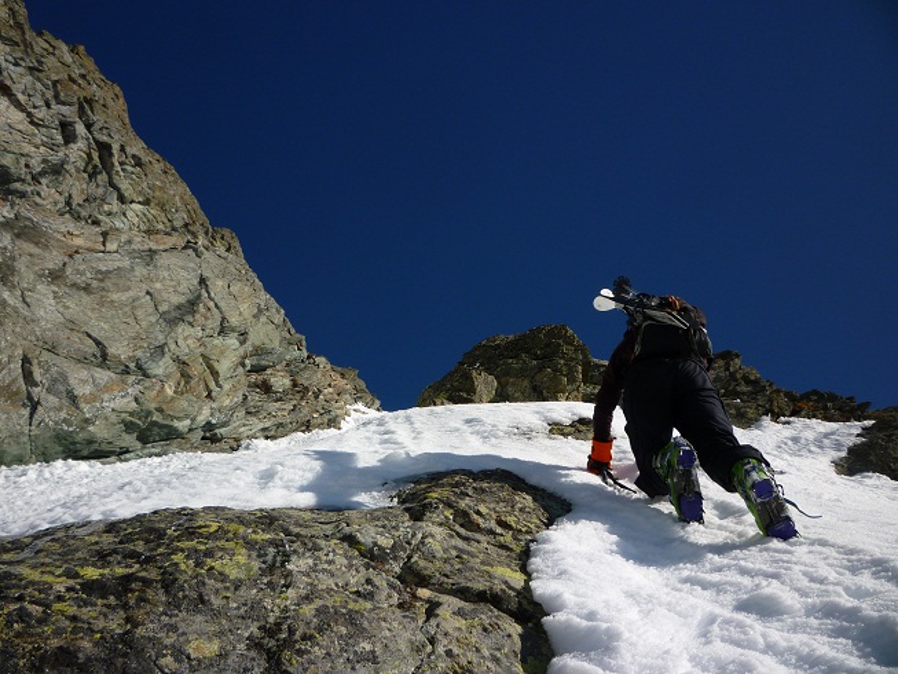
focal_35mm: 29
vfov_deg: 48.2
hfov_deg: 61.7
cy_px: 337
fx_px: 752
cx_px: 449
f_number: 5
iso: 80
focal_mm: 5.2
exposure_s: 1/800
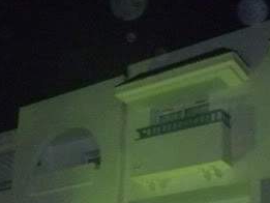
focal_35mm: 81
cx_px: 14
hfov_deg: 23.3
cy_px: 244
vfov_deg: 17.4
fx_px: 632
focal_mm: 5.5
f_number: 2.8
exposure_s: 1/8
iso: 640
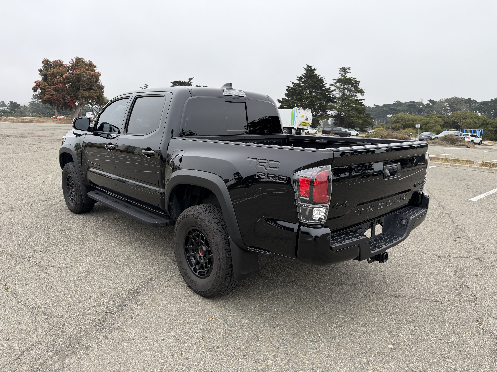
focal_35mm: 24
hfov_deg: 71.6
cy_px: 186
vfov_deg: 56.8
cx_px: 248
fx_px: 345
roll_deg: -0.9
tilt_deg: -8.2
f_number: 1.78
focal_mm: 6.76
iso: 80
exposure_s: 1/275
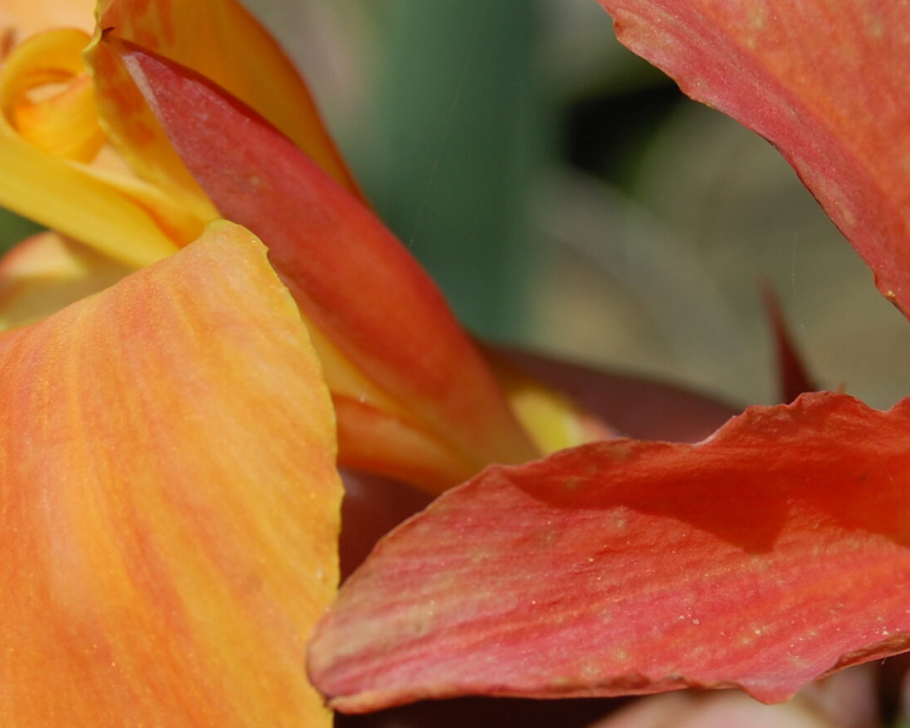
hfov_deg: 10.7
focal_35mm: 180
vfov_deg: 8.6
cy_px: 354
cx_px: 617
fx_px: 4850
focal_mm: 55
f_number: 10
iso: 200
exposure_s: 1/400
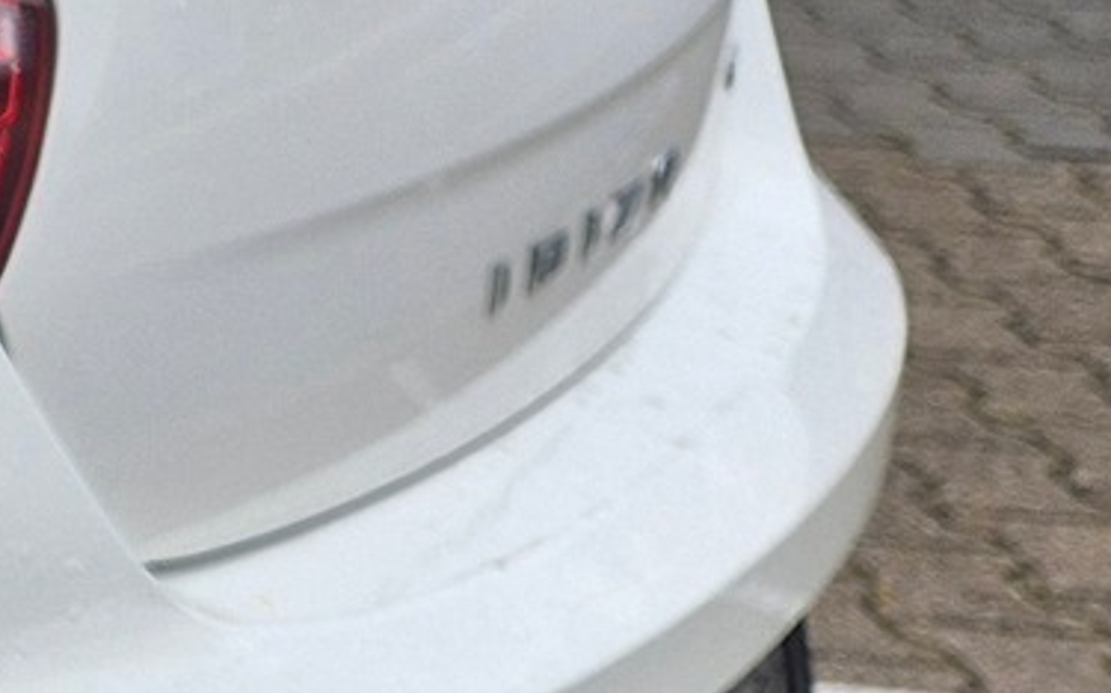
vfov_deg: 10.0
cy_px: 166
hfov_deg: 11.8
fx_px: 3965
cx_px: -1846
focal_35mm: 131
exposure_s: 1/180
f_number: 1.8
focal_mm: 5.4
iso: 40
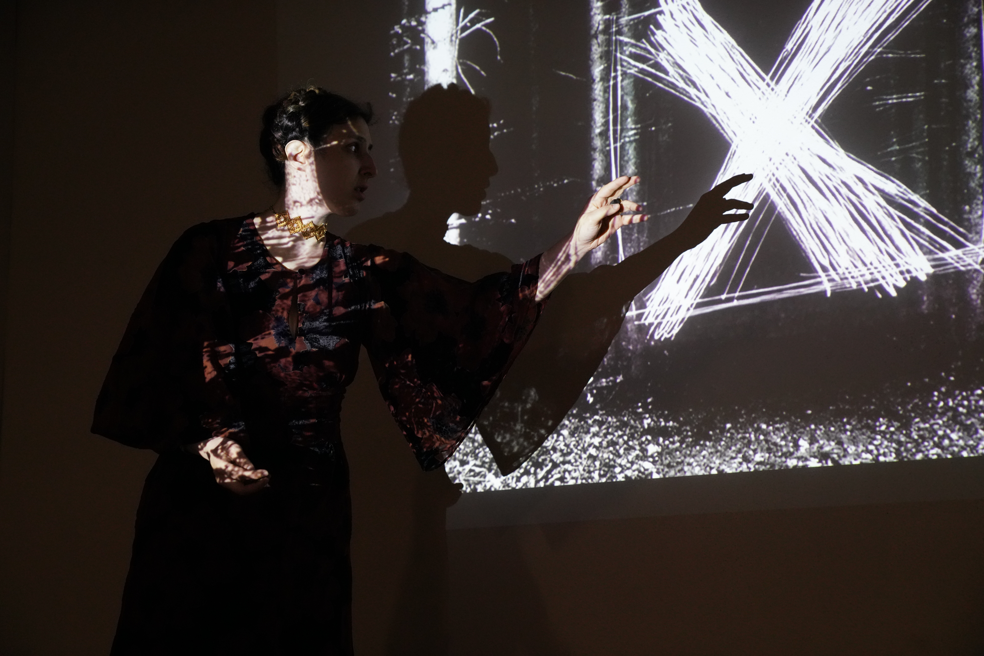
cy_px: 328
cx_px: 492
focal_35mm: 70
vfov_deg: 19.5
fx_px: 1913
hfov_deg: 28.8
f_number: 2.8
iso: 5000
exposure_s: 1/320
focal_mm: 70
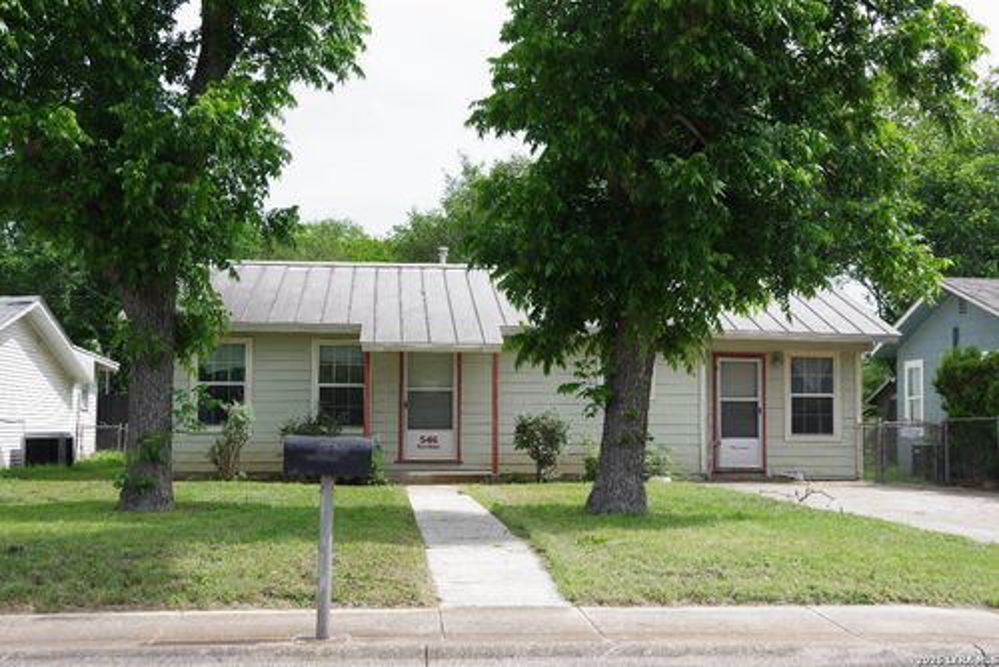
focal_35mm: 46
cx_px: 500
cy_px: 334
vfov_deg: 29.3
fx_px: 1277
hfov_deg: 42.7
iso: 200
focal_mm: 31
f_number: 8
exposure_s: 1/250
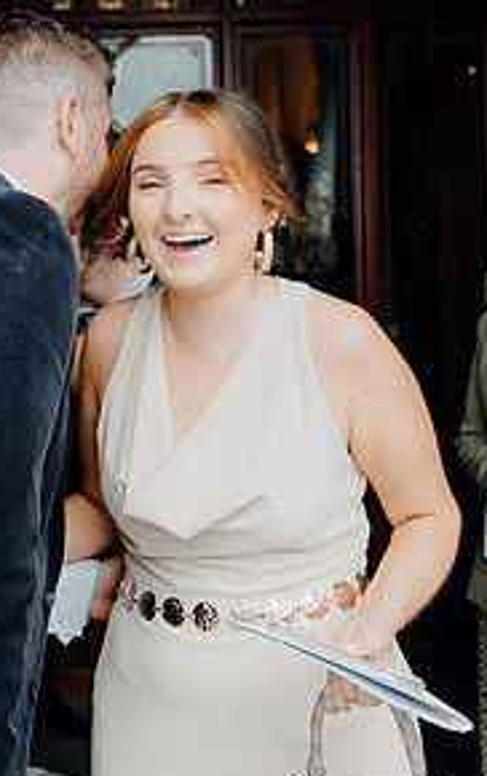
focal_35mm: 57
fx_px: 1207
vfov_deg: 35.6
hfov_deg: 22.7
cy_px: 325
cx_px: 139
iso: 200
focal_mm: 28
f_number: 3.5
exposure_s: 1/200
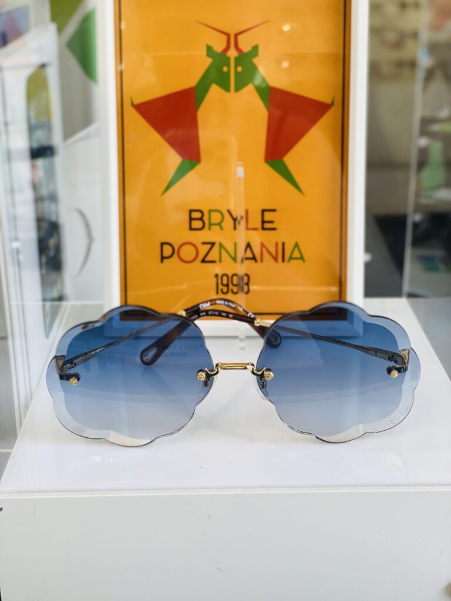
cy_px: 300
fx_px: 903
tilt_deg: -20.0
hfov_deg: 28.0
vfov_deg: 36.8
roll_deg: -0.3
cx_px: 226
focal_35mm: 52
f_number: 2
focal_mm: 6
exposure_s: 1/100
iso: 50
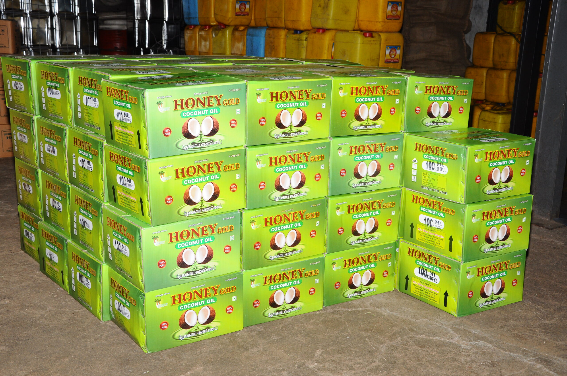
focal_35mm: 48
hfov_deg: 41.2
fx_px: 755
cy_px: 188
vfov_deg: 28.0
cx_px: 284
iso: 500
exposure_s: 1/125
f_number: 7.1
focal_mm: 32
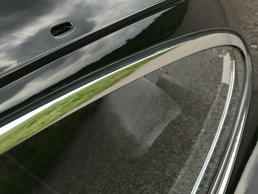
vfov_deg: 28.9
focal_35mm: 50
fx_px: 373
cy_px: 67
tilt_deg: -40.1
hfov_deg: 36.8
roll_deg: +5.4
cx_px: 49
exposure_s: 1/595
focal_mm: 3.99
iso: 20
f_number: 1.8
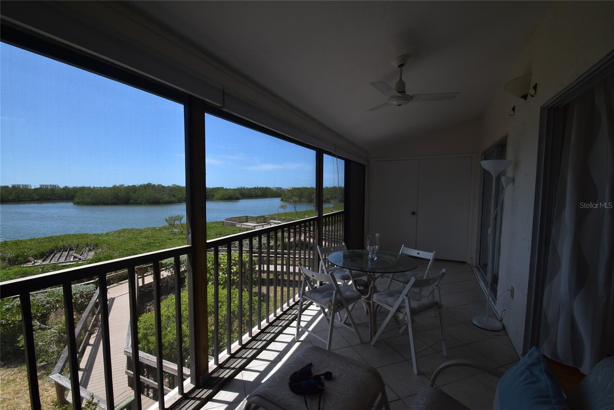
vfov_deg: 77.4
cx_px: 307
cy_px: 205
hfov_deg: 100.4
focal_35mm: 15
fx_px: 256
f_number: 10
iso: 320
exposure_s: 1/200
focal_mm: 10
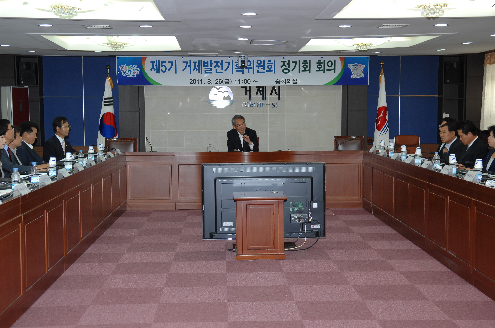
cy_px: 164
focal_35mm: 52
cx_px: 248
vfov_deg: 25.7
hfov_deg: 37.9
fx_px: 721
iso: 400
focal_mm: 35
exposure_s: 1/125
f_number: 3.5
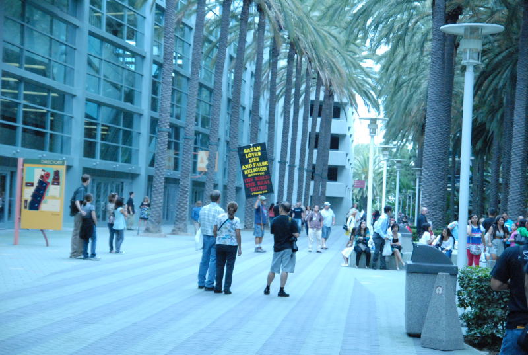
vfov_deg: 18.3
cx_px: 264
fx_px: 1102
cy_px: 178
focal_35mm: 75
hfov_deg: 26.9
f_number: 4
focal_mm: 50
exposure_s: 1/2500
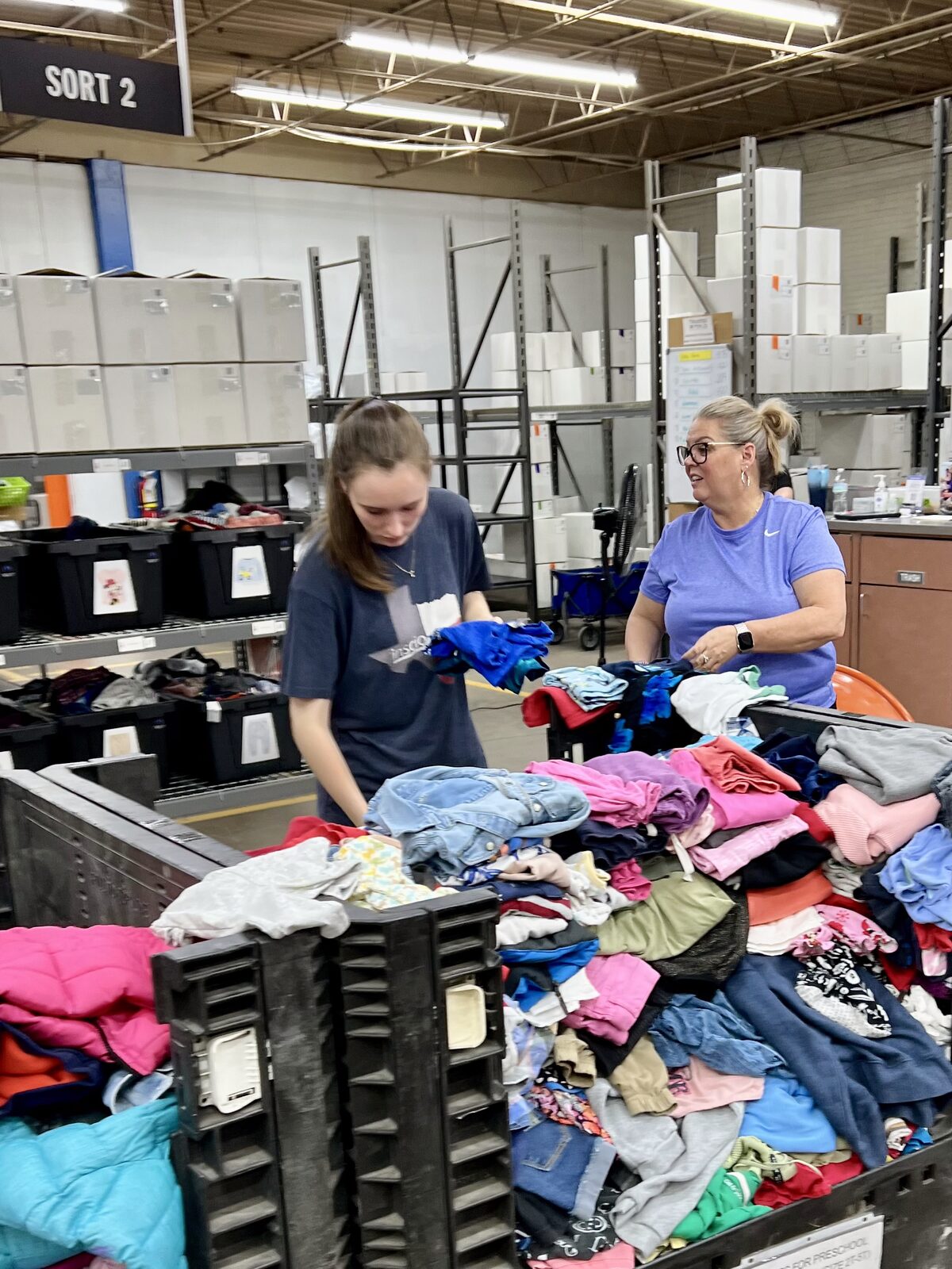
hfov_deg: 53.1
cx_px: 476
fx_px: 953
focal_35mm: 26
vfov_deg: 67.3
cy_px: 634
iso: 80
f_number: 1.5
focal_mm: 5.7
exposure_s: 1/60
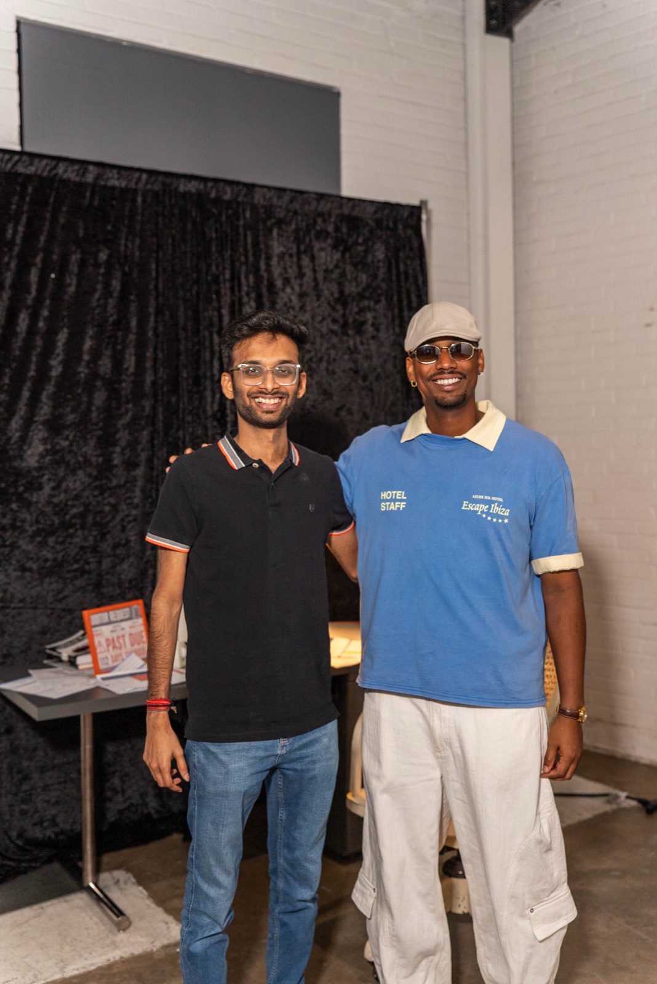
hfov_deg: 37.9
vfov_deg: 54.4
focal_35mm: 35
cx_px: 328
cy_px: 492
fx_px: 957
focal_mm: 35
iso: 1000
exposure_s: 1/200
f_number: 2.8
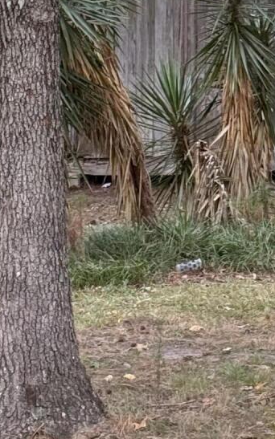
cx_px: 379
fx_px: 2230
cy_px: 234
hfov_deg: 7.0
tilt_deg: -4.0
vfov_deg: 11.3
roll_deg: +1.2
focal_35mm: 186
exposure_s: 1/455
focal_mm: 6.76
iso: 80
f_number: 1.78
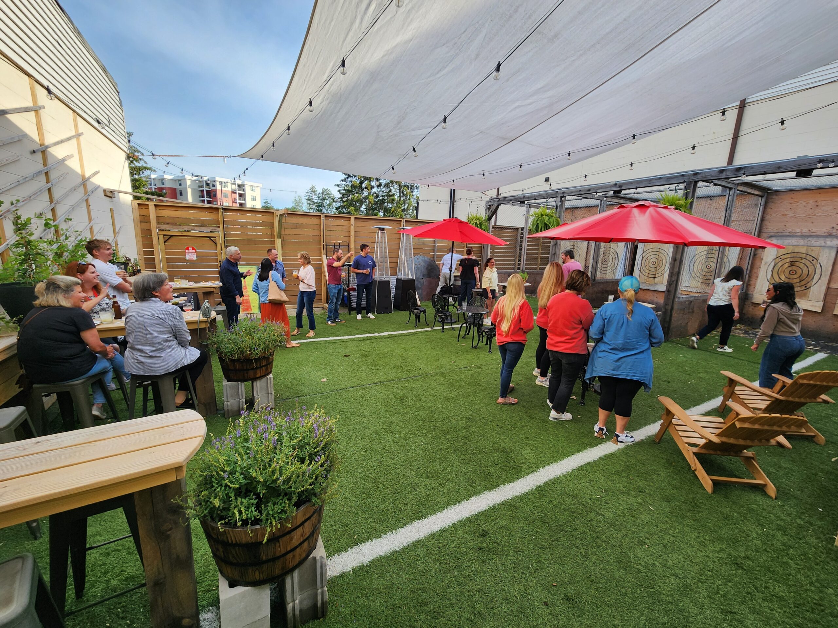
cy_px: 314
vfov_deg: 89.9
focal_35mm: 13
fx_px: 315
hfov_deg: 106.2
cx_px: 419
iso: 50
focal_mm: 2.2
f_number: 2.2
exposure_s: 1/437
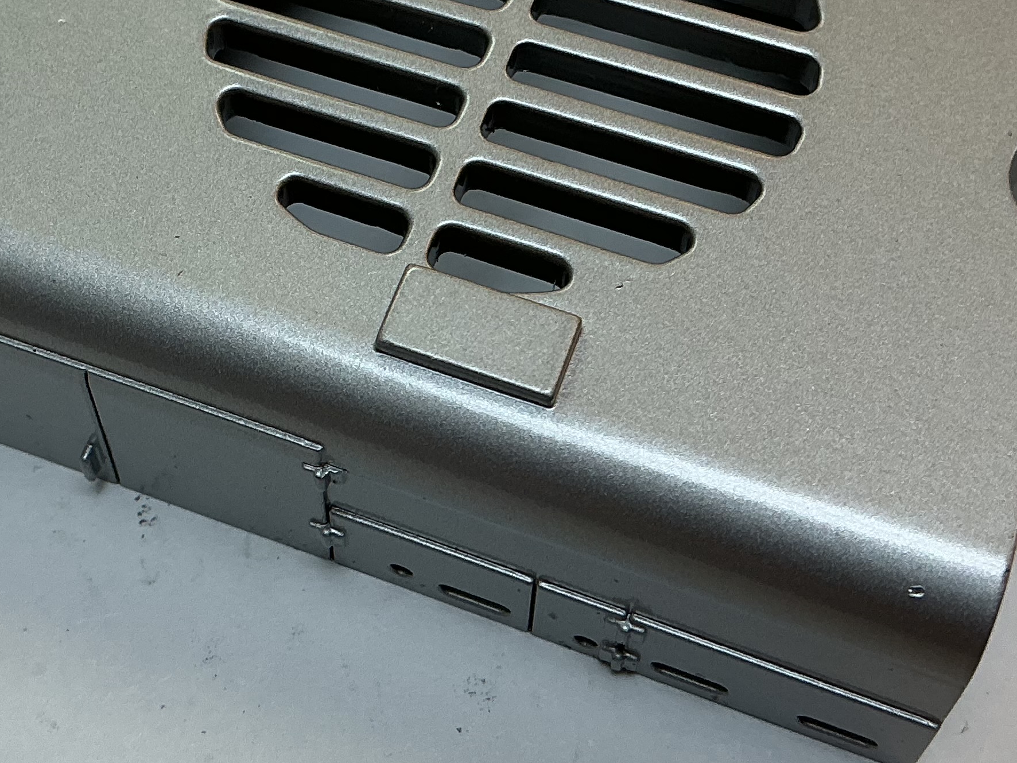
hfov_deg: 29.1
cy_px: 205
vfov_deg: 22.1
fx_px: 1939
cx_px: 322
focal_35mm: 66
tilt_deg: -59.7
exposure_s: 1/120
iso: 25
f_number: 1.8
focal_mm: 3
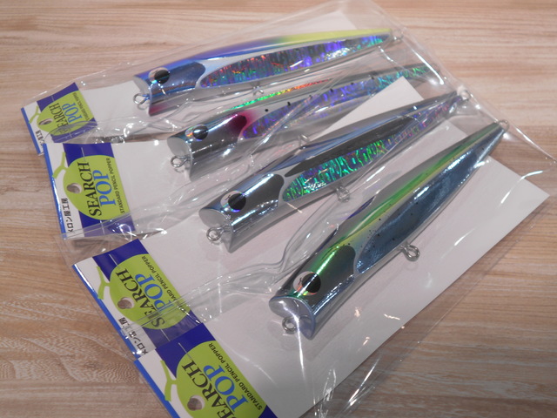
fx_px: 708
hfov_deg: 42.9
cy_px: 209
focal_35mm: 44
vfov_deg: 32.9
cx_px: 278
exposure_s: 1/40
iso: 80
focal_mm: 7.7
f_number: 4.2
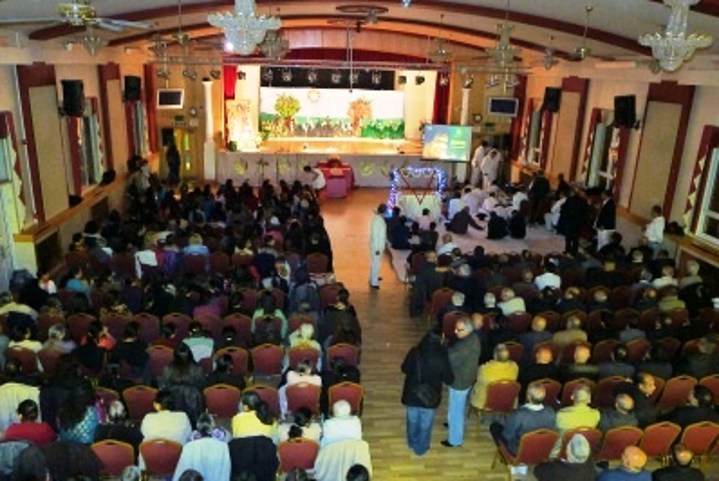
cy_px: 241
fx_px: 540
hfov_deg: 67.3
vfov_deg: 48.0
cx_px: 350
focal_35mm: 27
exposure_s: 1/15
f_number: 2
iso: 800
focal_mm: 5.1
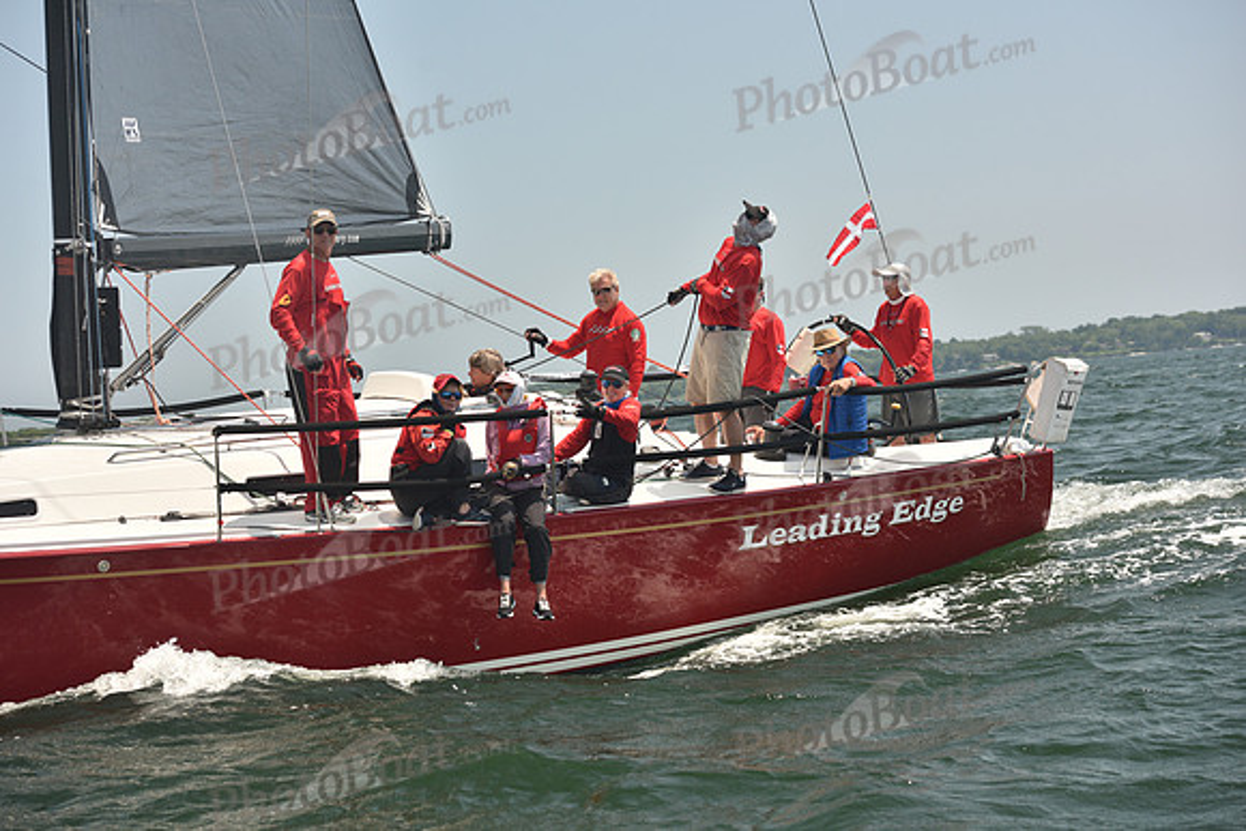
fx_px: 2423
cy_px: 416
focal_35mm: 70
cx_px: 623
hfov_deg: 28.8
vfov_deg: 19.5
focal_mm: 70
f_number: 5.6
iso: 250
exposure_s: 1/640
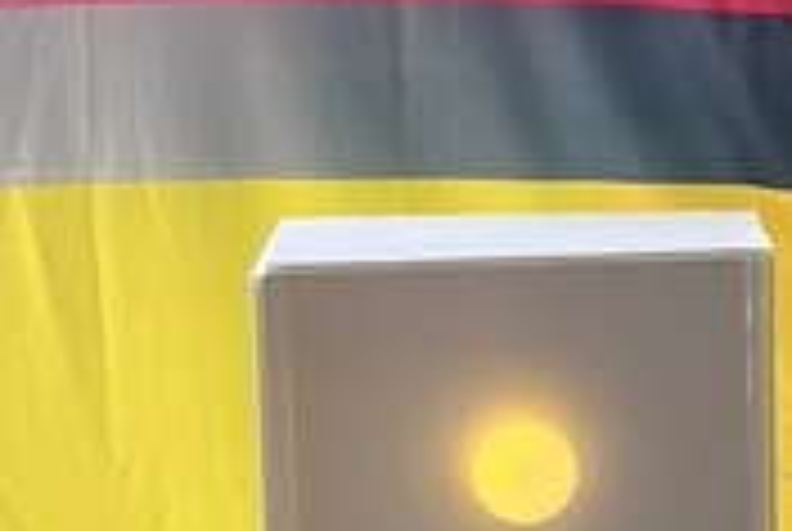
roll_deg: +0.3
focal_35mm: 157
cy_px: 333
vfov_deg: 8.8
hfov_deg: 12.3
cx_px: 1287
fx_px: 3460
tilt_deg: -10.6
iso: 80
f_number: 1.6
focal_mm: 5.1
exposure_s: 1/120
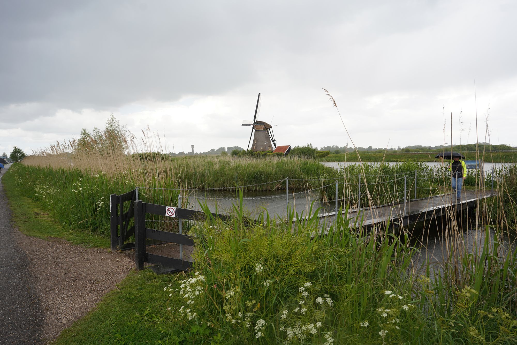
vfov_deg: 53.1
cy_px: 172
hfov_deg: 73.7
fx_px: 345
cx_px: 258
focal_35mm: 24
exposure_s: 1/100
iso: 100
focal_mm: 24
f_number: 5.6
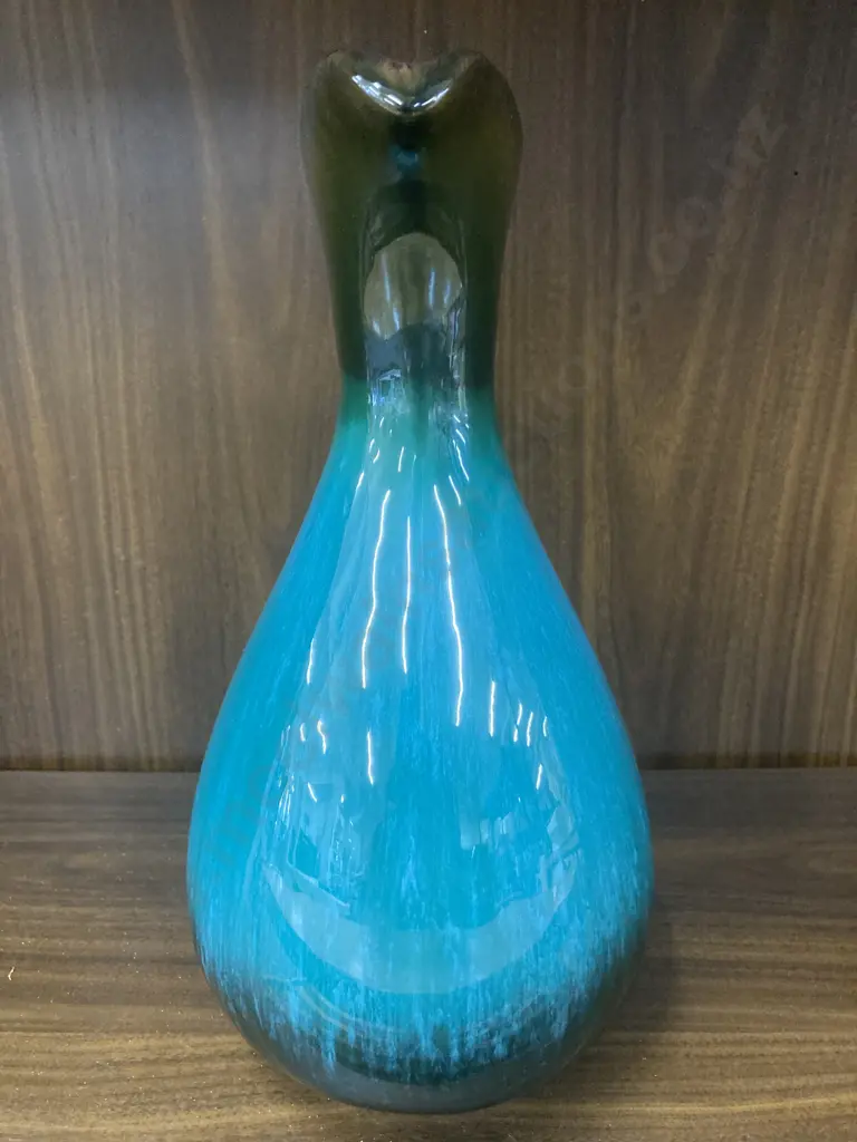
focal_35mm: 28
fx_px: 924
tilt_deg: -21.3
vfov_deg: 63.4
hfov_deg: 49.7
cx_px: 428
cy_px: 571
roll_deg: -0.8
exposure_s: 1/33
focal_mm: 3.99
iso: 320
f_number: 1.8
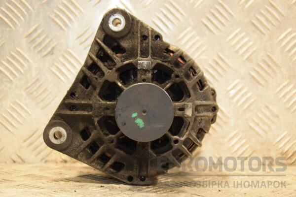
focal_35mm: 78
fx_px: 641
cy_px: 98
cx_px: 148
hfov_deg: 26.0
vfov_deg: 17.5
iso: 800
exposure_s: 1/80
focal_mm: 52
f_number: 5
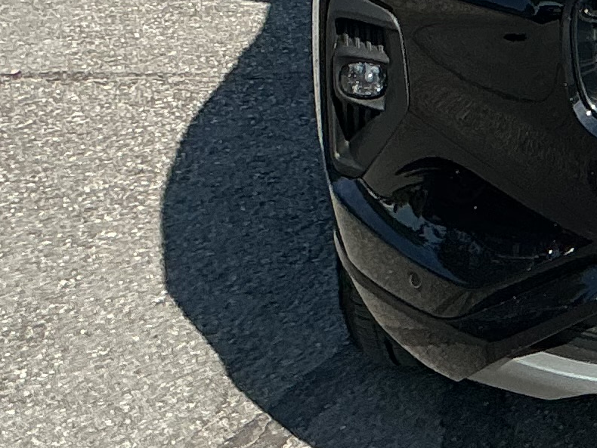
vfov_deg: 9.8
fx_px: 2553
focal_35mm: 148
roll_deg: -0.8
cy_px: -160
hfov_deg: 12.4
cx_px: 991
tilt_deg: -10.3
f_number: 1.8
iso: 25
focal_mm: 3
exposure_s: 1/1730
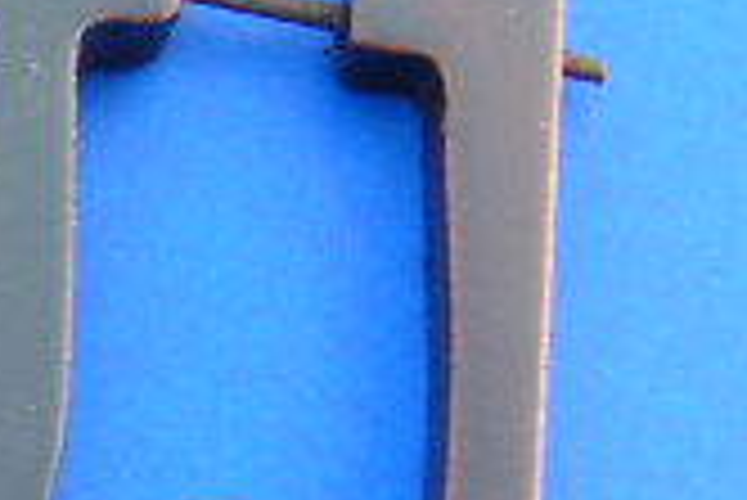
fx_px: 2907
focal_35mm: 140
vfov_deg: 9.7
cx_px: -324
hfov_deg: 13.9
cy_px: 514
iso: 50
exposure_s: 1/69.8
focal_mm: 5.8
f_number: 2.8
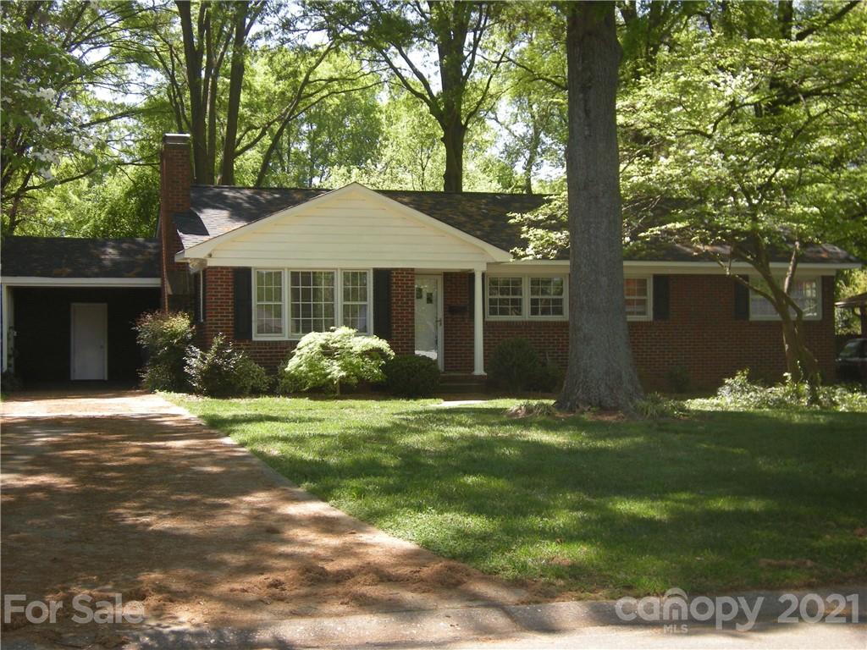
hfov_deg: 36.8
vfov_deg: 28.0
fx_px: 1302
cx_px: 434
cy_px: 325
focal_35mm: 52
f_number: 3.8
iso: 91
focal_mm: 8.8
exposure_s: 1/193
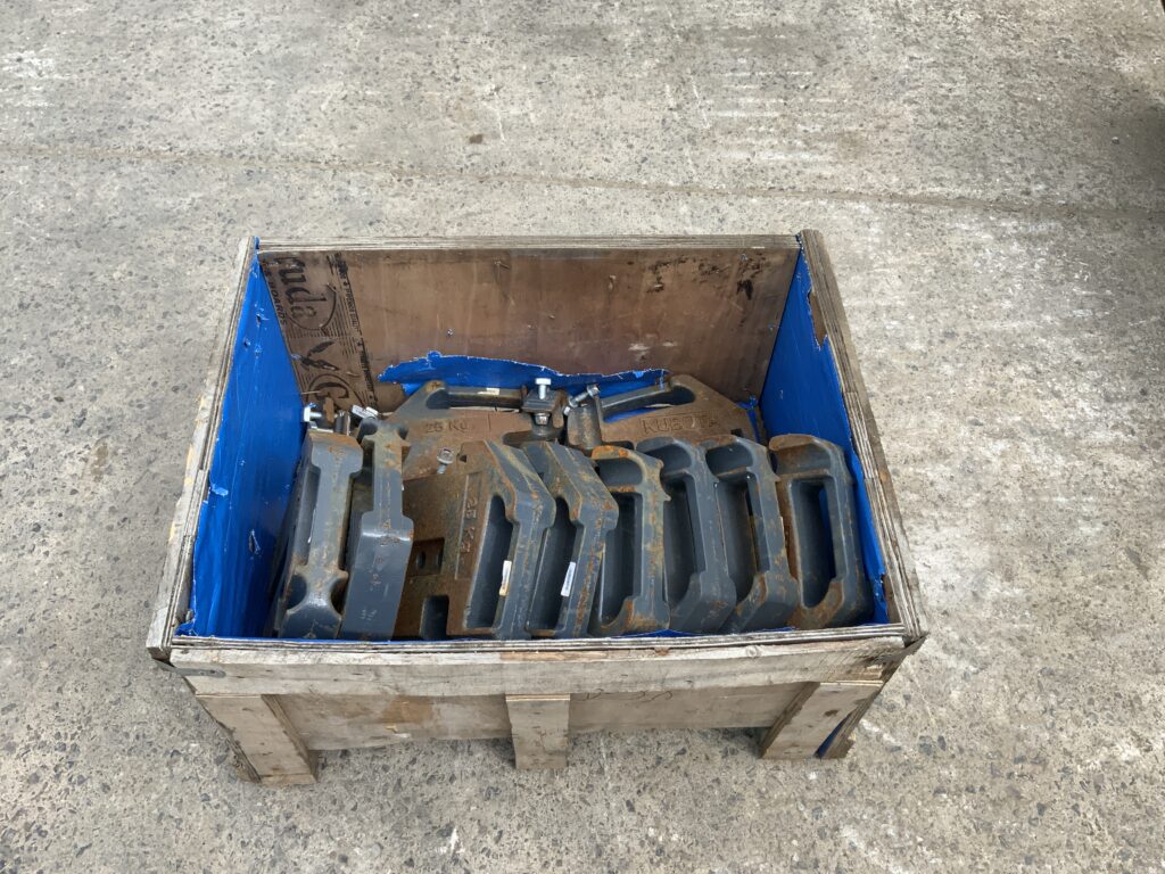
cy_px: 437
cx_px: 582
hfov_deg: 61.7
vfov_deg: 48.2
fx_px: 976
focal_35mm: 29
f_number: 1.8
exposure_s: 1/912
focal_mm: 3
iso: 16
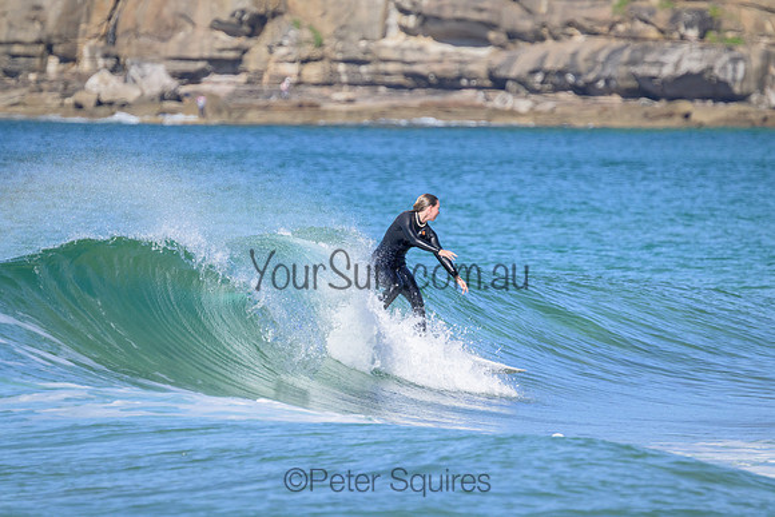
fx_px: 15072
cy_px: 258
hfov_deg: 2.9
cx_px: 388
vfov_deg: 2.0
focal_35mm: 700
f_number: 11
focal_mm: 700
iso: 1400
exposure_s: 1/2000
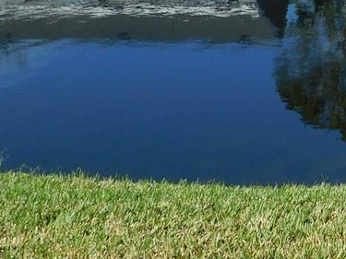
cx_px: 347
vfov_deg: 11.1
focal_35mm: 128
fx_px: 1279
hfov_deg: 15.1
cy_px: -137
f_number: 3.2
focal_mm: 5.3
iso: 125
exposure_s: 1/1250
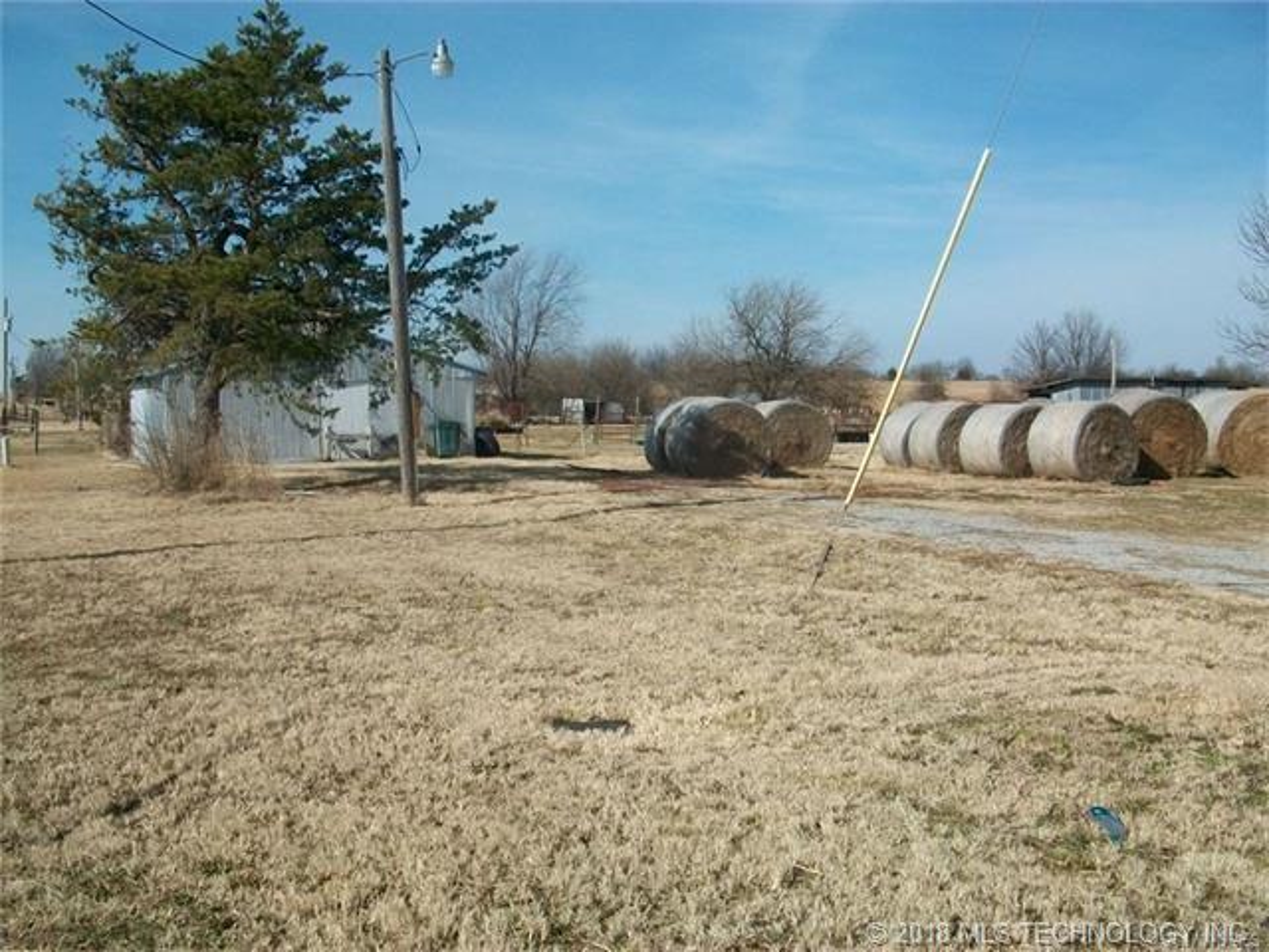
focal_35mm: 34
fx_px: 1246
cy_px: 476
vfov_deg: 41.8
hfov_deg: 54.0
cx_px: 634
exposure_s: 1/640
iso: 80
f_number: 5.5
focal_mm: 5.7
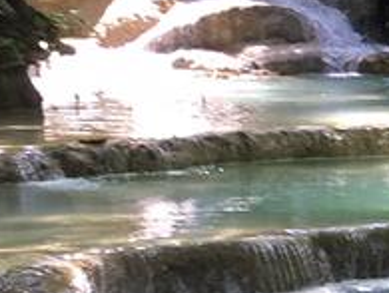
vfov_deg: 7.6
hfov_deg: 9.2
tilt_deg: -12.1
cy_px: 467
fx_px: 2173
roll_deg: -0.1
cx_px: 946
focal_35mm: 193
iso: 32
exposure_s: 1/100
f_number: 2.2
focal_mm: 4.15
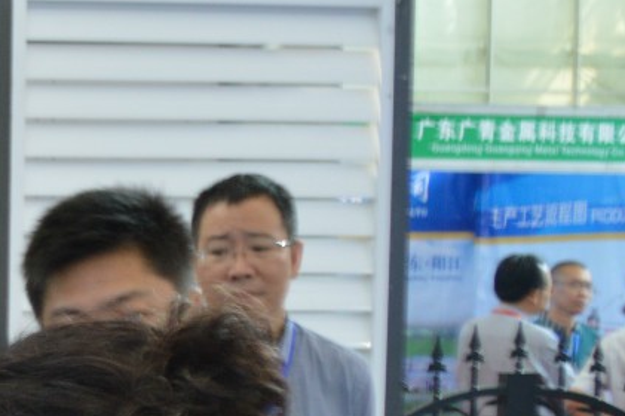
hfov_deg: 15.9
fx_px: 1978
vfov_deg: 11.7
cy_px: 526
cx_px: -406
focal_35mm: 114
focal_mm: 20
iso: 400
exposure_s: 1/60
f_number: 4
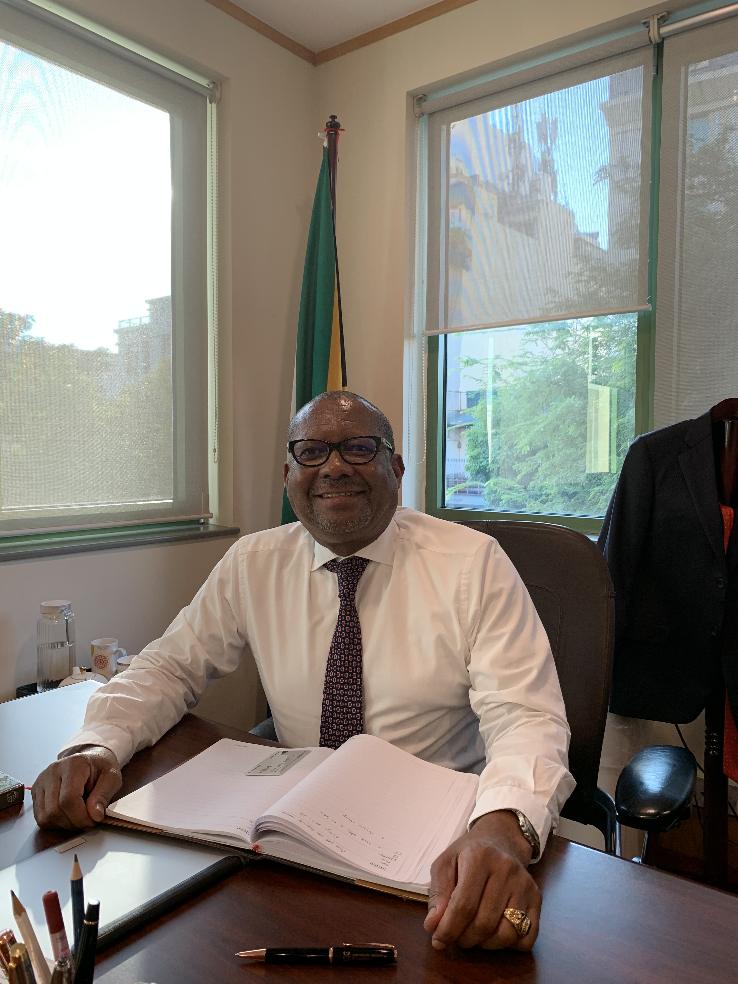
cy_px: 492
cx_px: 369
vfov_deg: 67.3
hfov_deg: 53.1
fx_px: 739
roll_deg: -0.2
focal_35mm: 26
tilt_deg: -2.4
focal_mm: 4.25
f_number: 1.8
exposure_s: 1/104
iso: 100
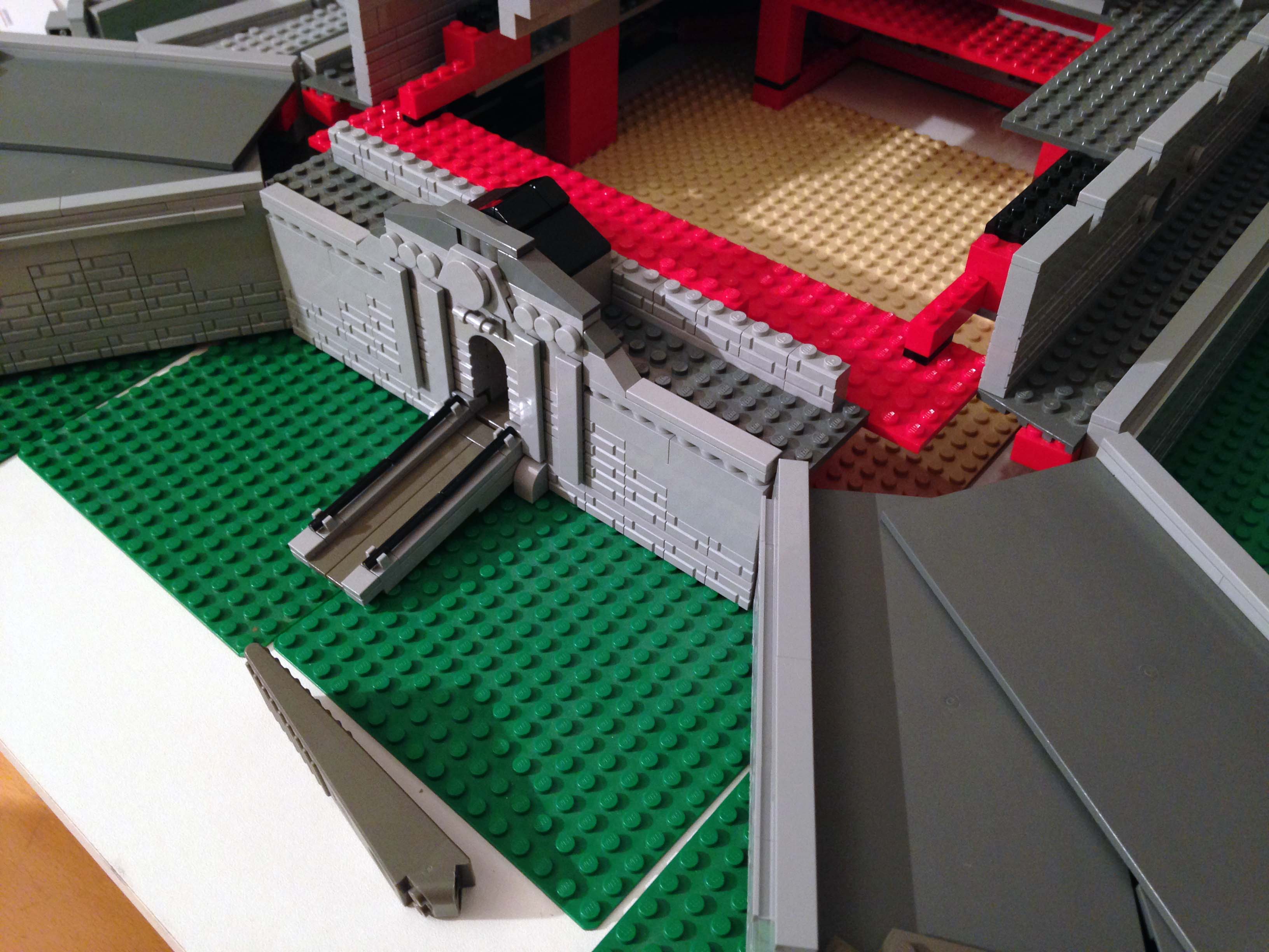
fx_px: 1210
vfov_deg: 42.9
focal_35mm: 33
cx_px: 634
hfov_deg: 55.4
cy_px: 476
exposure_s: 1/20
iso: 200
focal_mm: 4.12
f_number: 2.4
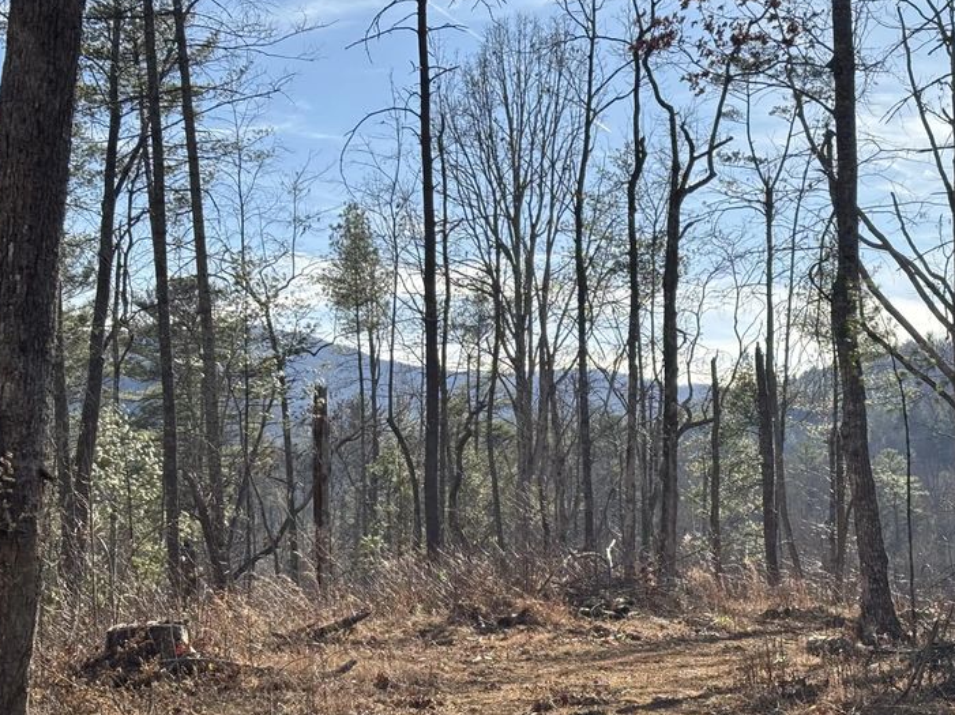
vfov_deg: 19.3
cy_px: 443
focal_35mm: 76
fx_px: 2096
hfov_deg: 25.6
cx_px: 590
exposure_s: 1/2571
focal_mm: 5.96
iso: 32
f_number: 1.6
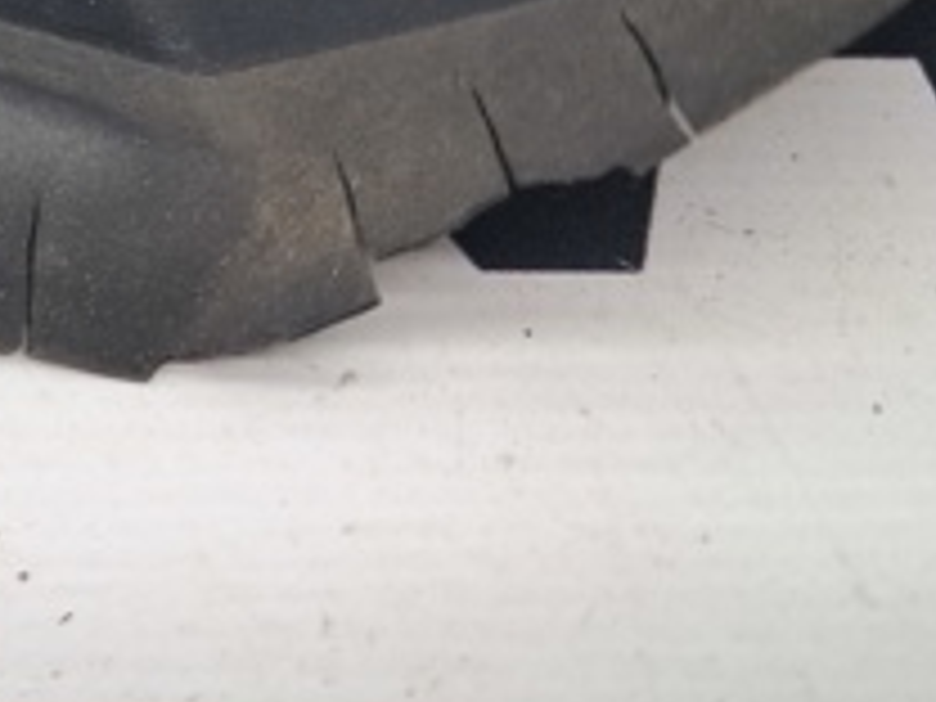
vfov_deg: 16.9
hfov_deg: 20.1
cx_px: -500
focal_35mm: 83
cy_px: -169
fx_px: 2244
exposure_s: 1/50
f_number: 1.8
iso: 50
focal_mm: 4
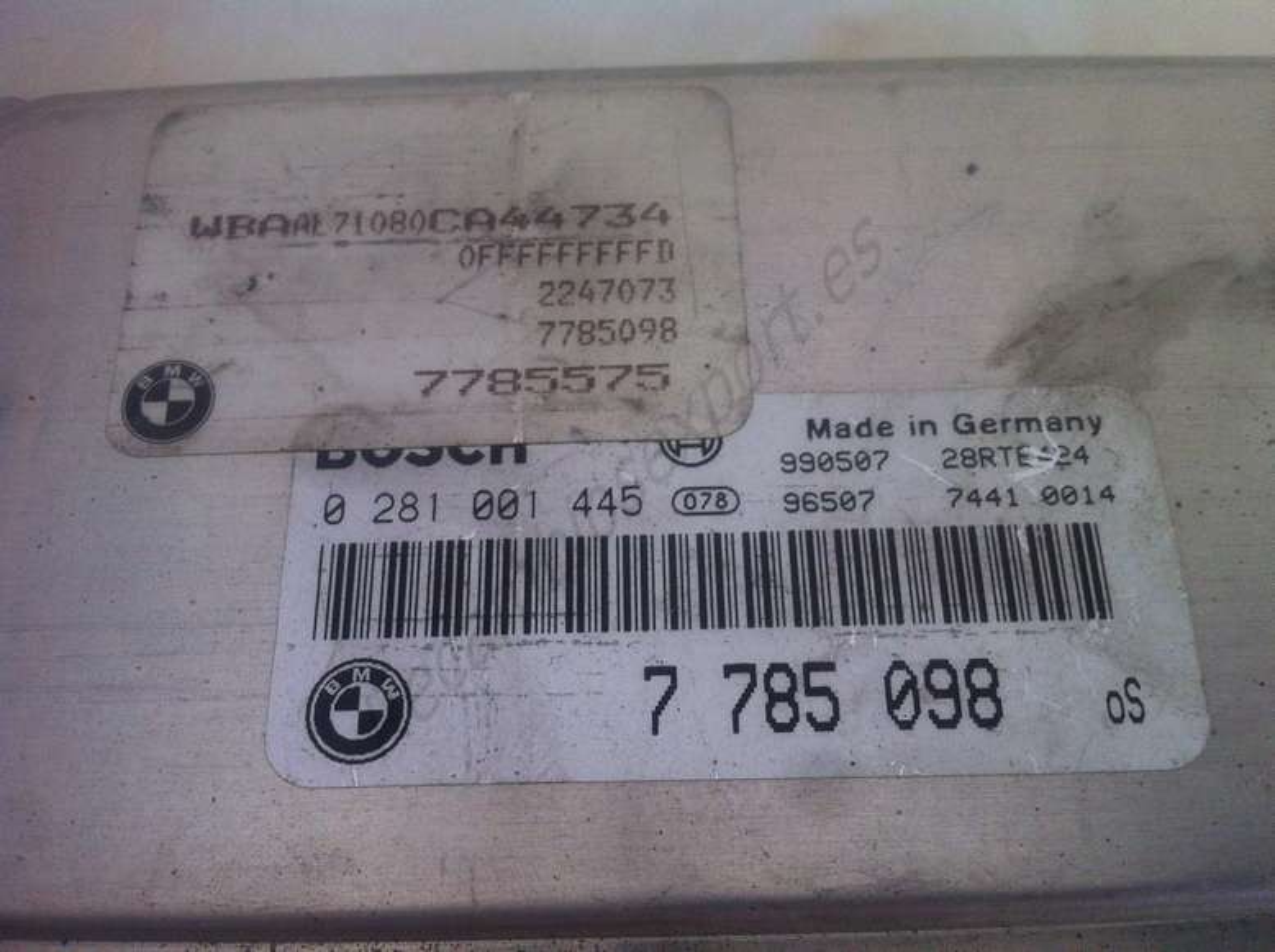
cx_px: 638
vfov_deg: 40.6
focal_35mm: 35
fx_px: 1287
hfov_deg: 52.7
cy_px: 476
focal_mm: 3.85
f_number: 2.8
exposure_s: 1/100
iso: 125
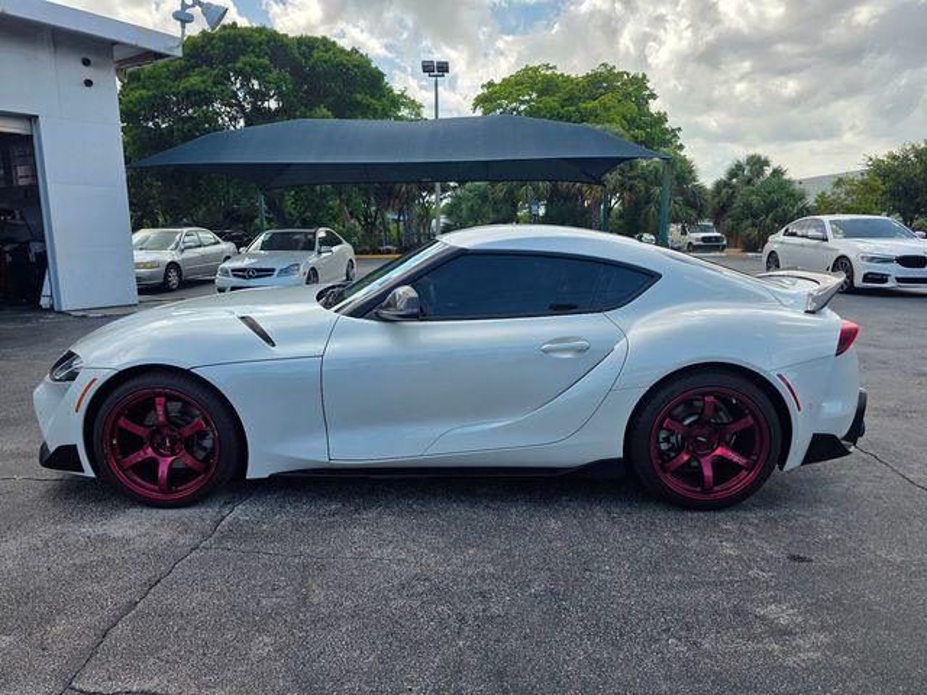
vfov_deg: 58.9
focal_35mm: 23
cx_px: 464
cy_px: 348
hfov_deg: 73.9
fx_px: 616
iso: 80
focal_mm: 6.3
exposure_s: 1/5296
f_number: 1.7
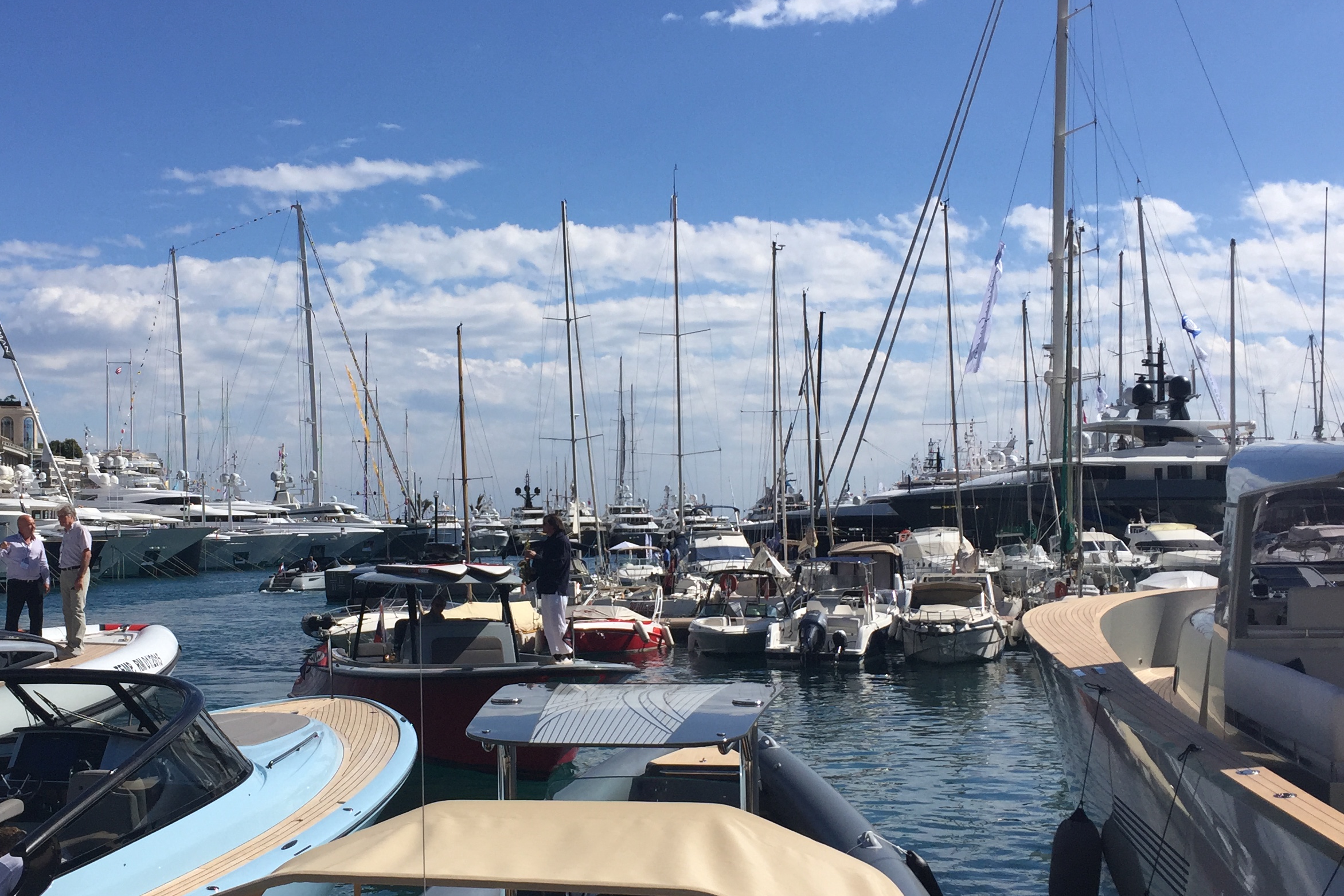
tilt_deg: +0.8
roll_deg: -0.4
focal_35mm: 42
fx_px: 1568
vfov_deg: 31.9
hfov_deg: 46.3
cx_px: 573
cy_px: 484
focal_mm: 4.15
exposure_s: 1/3968
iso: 32
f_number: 2.2
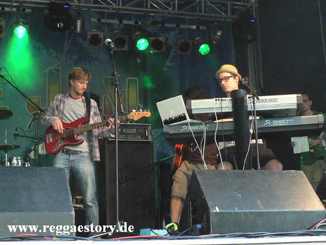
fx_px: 330
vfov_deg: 40.7
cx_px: 163
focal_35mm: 35
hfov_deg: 52.6
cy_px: 122
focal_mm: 6
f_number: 2.8
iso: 300
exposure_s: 1/60
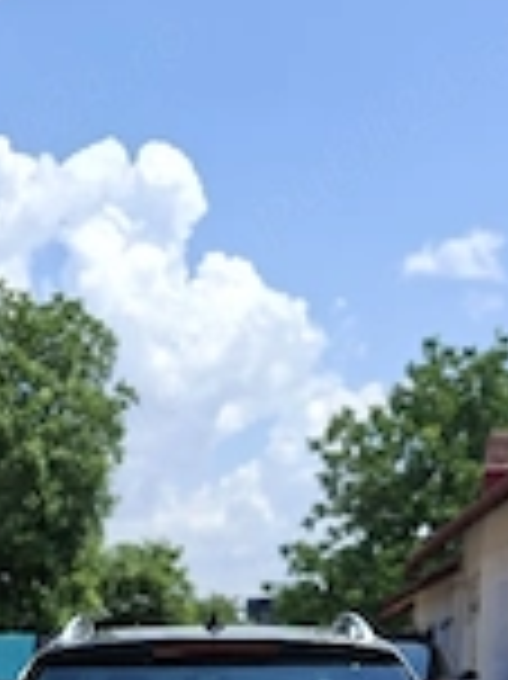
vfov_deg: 26.8
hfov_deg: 23.8
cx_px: 135
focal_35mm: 61
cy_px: 883
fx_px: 1195
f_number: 1.8
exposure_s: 1/2000
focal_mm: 5.54
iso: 50
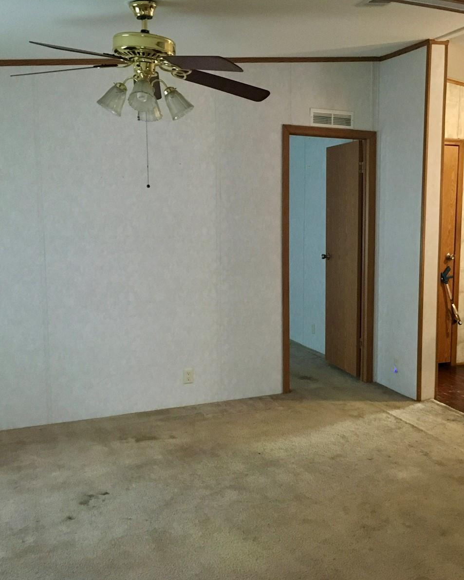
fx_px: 653
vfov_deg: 47.9
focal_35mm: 38
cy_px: 290
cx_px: 319
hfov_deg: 38.6
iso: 250
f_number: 2.2
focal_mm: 4.15
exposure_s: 1/15
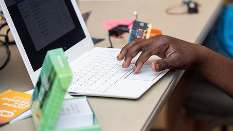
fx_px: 1162
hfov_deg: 11.4
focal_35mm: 188
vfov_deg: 6.5
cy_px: 54
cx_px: 148
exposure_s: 1/250
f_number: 4
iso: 1000
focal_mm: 140
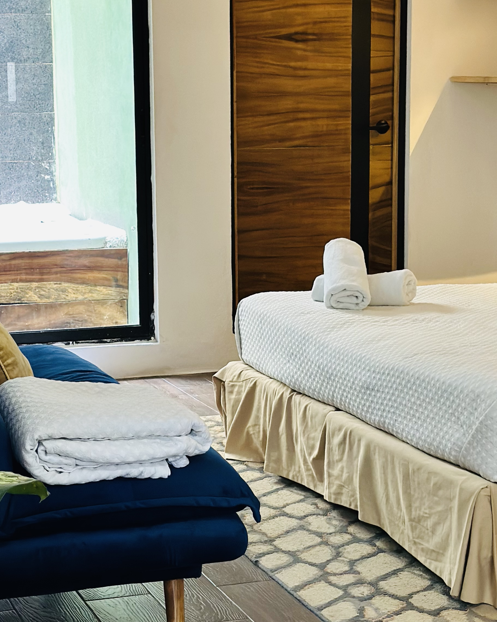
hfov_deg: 18.5
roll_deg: -0.5
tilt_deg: -8.9
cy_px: 336
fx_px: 1526
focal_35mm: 83
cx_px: 238
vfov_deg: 23.0
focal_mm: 6.86
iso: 250
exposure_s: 1/40
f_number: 1.78
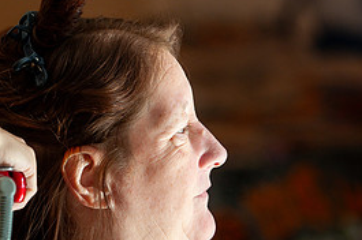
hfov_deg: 7.8
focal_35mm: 263
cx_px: 53
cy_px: 155
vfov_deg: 5.2
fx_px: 2641
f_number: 2.8
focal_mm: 120
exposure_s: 1/160
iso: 400
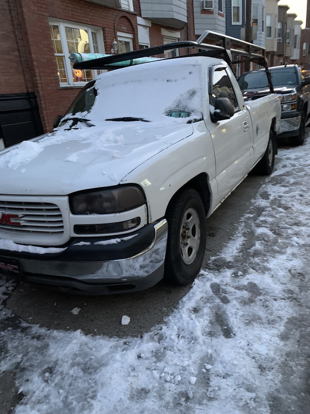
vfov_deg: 67.3
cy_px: 207
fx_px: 310
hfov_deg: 53.1
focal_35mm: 26
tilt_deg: -19.5
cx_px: 155
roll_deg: +4.1
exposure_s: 1/30
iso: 500
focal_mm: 4.25
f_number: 1.8
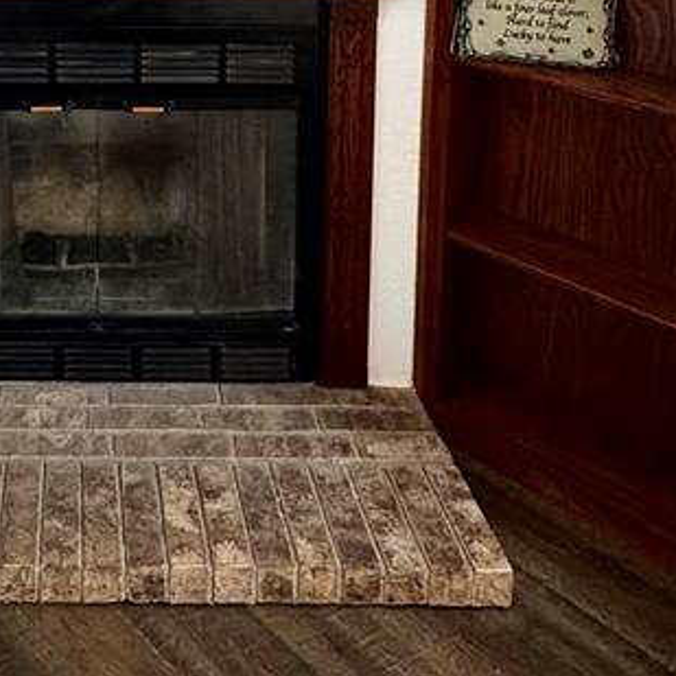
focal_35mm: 41
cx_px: 85
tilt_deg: -7.0
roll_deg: +0.2
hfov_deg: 38.5
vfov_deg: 33.6
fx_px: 906
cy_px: -127
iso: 320
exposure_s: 1/48
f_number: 2.2
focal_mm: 2.22
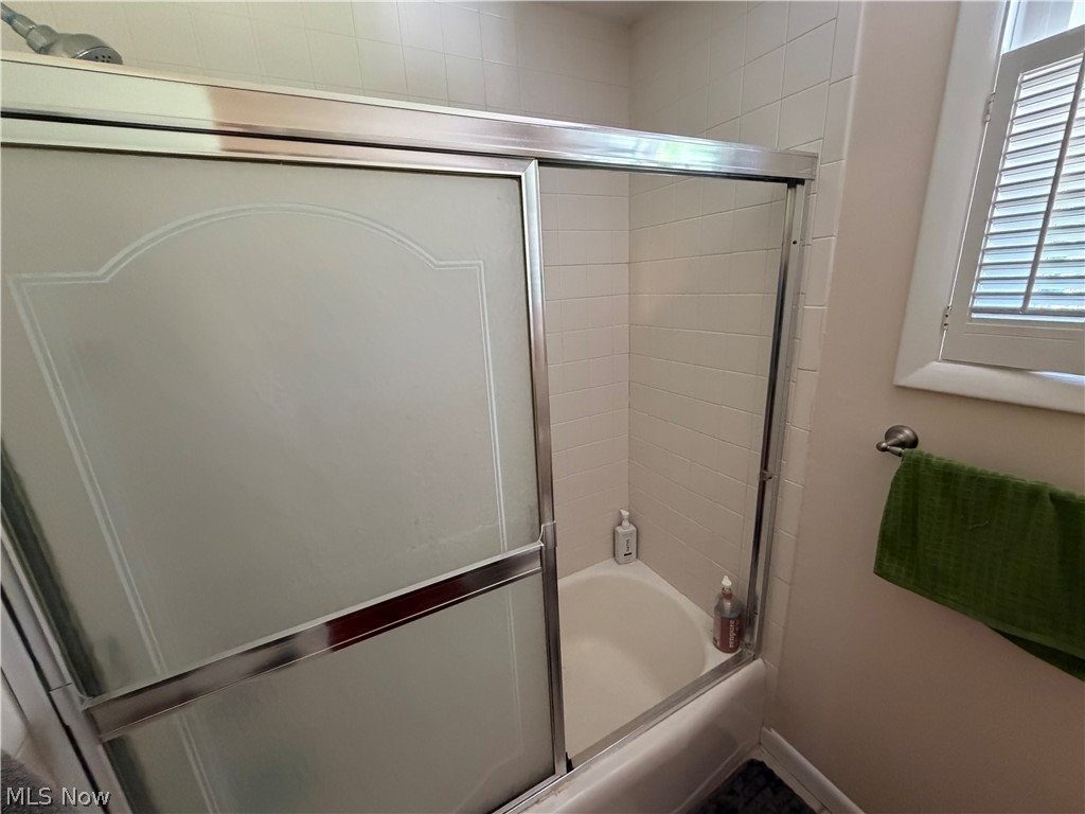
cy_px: 407
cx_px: 542
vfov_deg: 85.7
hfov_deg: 102.1
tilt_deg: -17.9
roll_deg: +3.7
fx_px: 439
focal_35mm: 14
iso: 640
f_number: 2.2
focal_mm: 2.22
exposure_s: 1/60
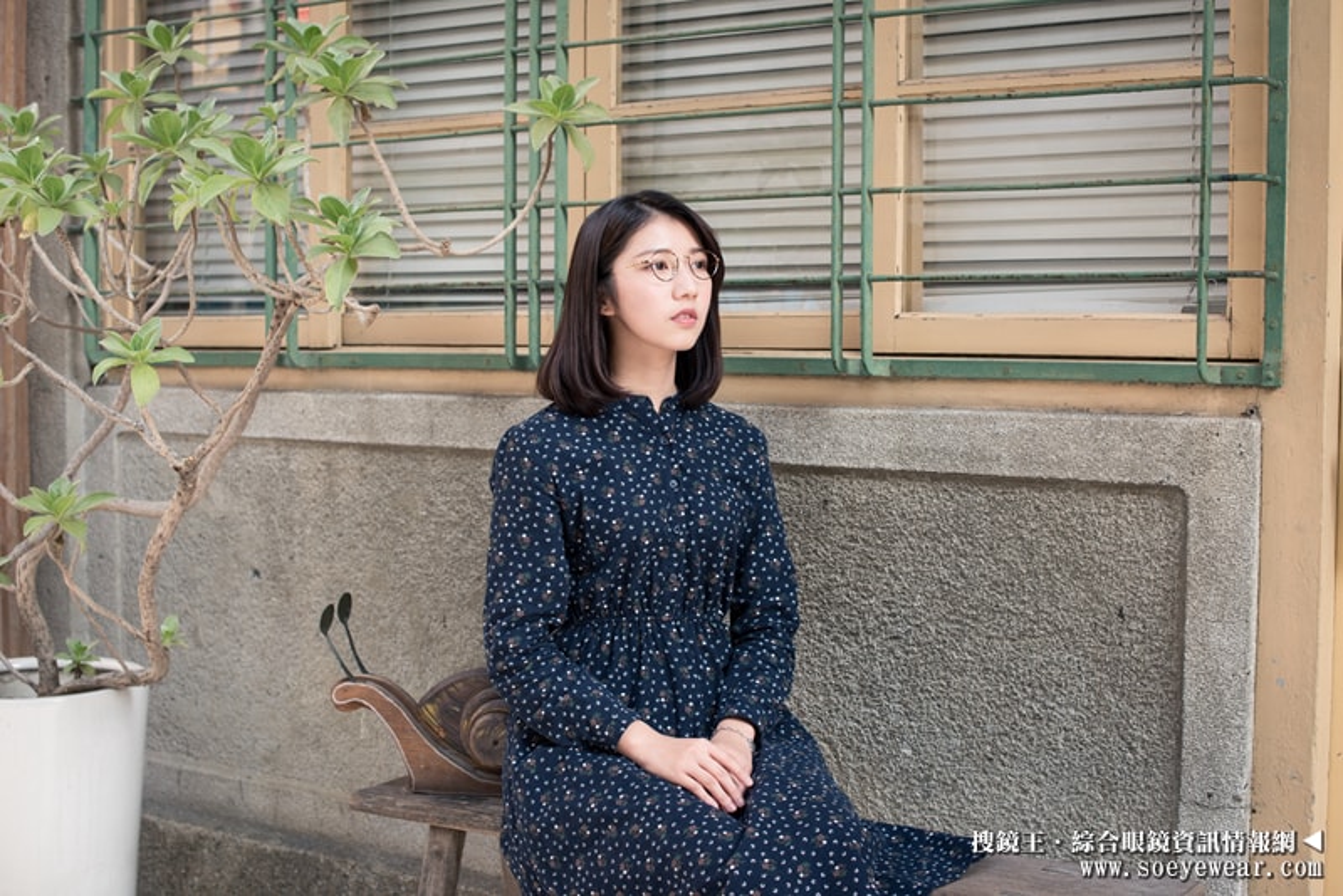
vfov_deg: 27.0
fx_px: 1866
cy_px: 448
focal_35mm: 50
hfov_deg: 39.6
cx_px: 672
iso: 100
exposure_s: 1/100
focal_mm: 50
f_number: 4
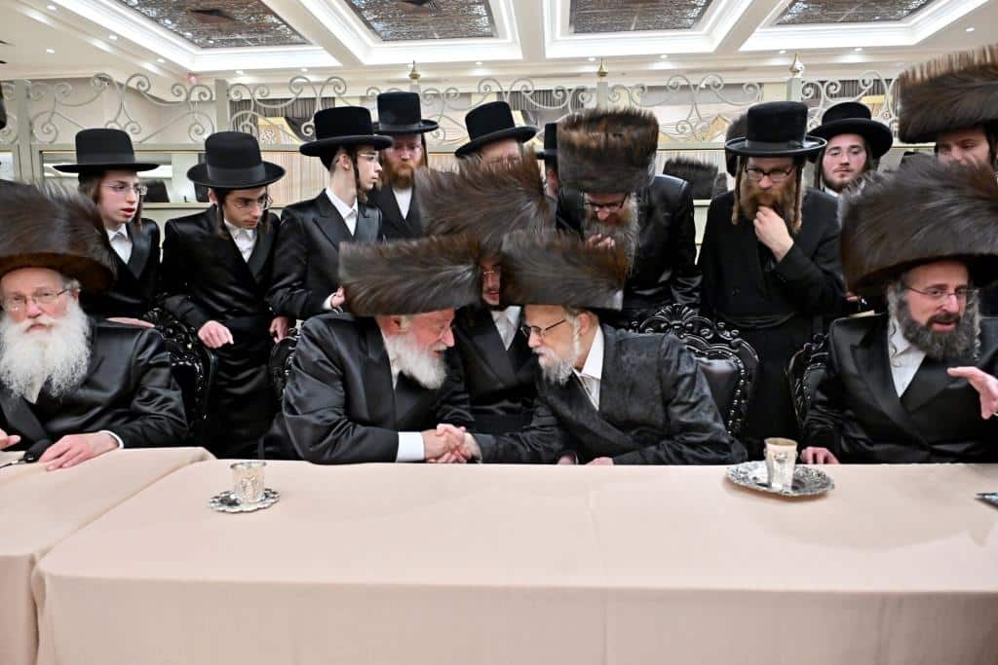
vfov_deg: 53.1
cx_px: 499
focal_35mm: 24
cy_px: 332
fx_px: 665
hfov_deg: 73.7
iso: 1600
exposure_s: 1/200
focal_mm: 24
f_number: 4
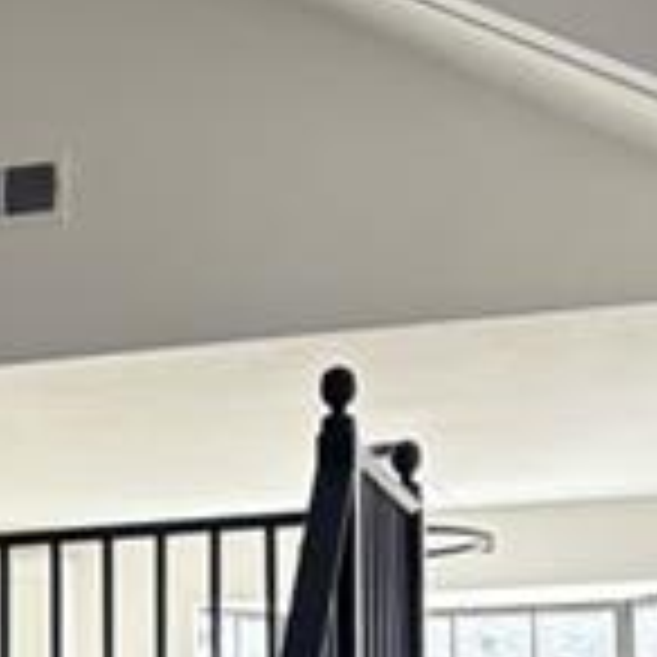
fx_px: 2598
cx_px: -526
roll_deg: -0.5
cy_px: 698
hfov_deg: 13.0
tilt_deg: +4.1
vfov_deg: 14.1
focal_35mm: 121
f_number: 1.6
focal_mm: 5.96
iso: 100
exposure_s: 1/121
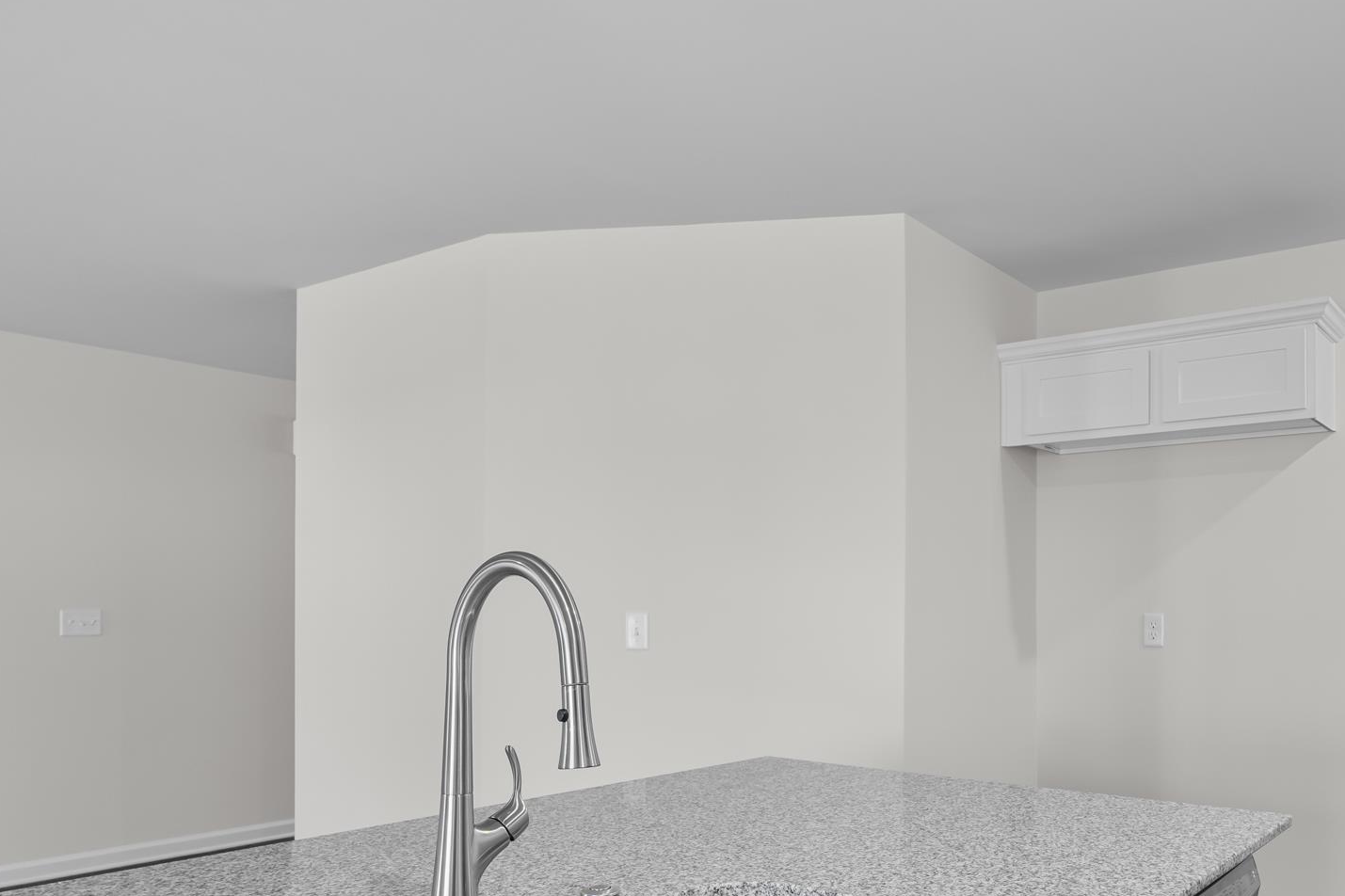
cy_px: 614
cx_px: 854
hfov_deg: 62.9
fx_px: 1078
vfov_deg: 44.3
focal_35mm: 29
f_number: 6.3
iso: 200
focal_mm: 11
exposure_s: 1/2.5
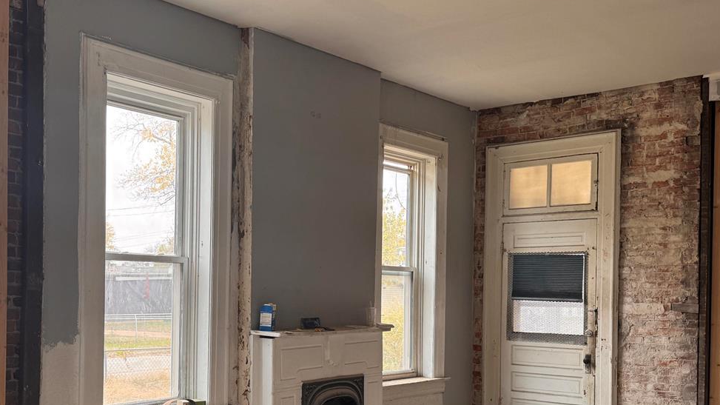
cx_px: 280
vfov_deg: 27.4
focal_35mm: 43
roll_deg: -0.3
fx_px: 821
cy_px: 290
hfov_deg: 47.0
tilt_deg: -1.1
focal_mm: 6.76
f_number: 1.78
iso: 100
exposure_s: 1/121
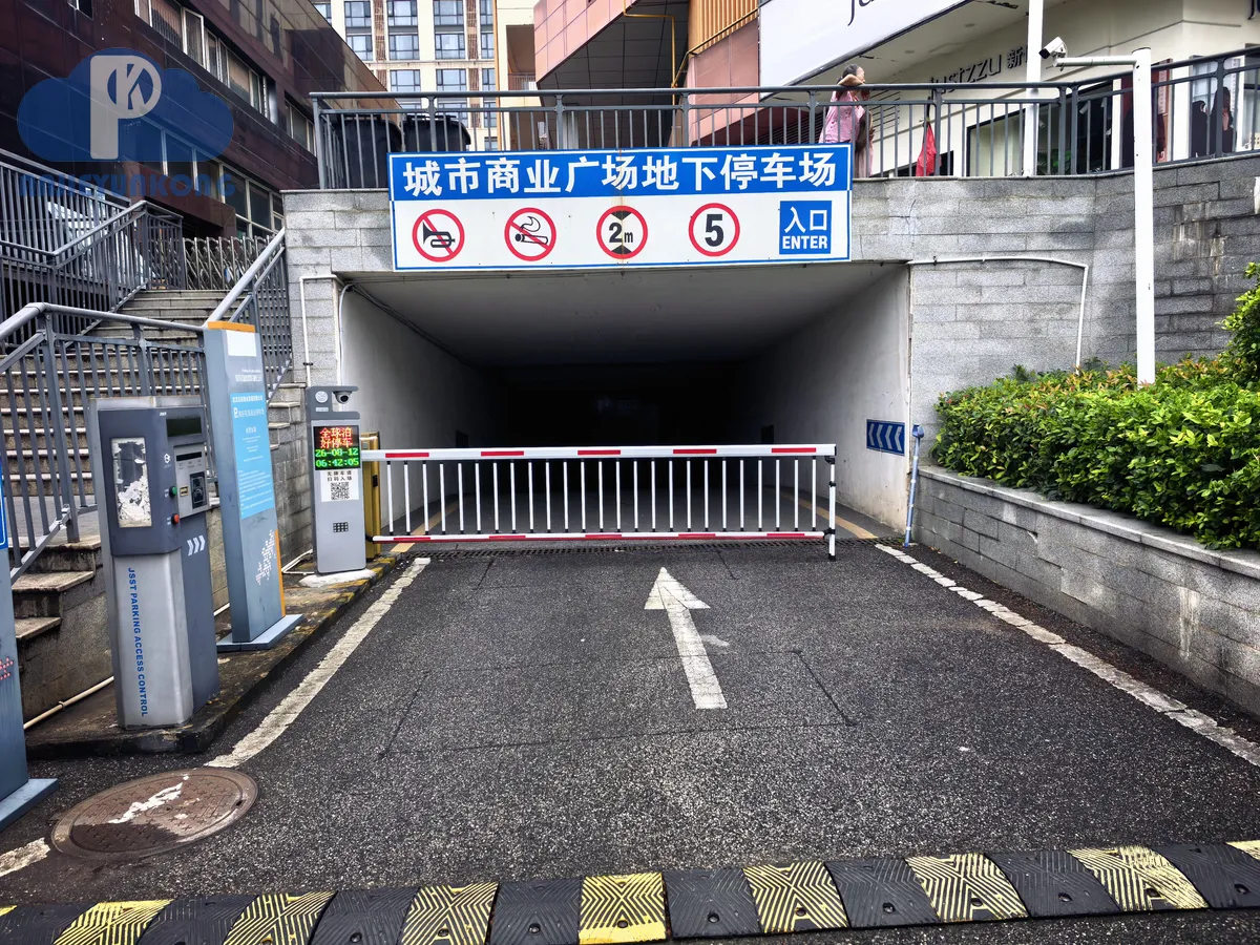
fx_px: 874
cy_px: 472
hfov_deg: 71.6
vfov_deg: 56.8
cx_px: 630
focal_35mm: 24
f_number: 1.4
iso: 50
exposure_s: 1/111
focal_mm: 5.75
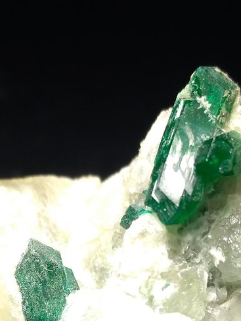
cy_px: 234
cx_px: 108
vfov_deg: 22.8
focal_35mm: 85
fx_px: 789
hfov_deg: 17.4
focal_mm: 3.54
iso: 109
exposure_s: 1/40
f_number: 2
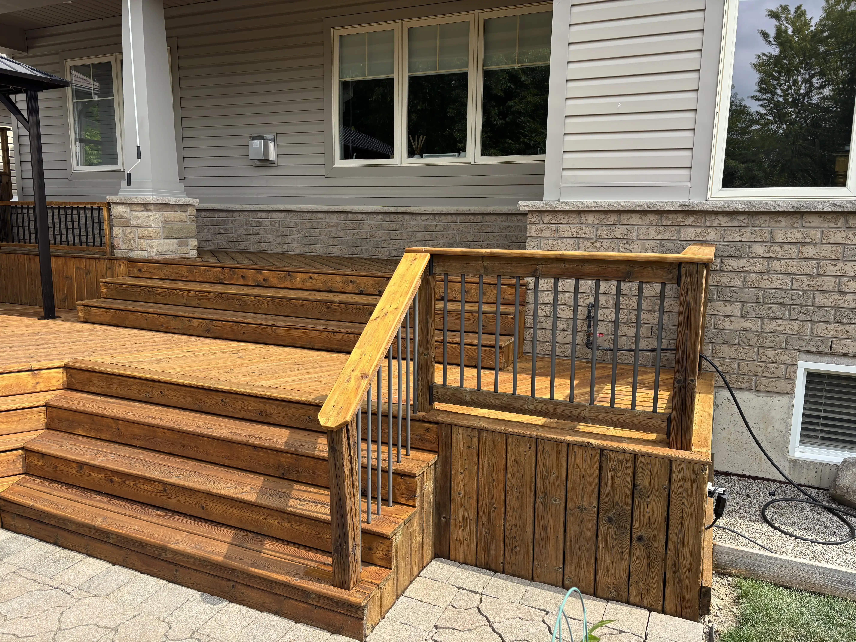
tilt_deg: -9.9
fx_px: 643
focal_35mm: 26
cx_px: 428
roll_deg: -0.7
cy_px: 321
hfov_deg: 67.3
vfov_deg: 53.1
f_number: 1.6
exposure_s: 1/1139
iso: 50
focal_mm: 5.96
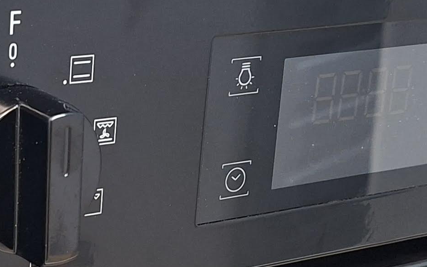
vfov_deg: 12.6
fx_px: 1210
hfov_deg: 19.7
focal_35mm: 104
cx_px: 63
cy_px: 154
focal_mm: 5.54
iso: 320
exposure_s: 1/50
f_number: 1.8
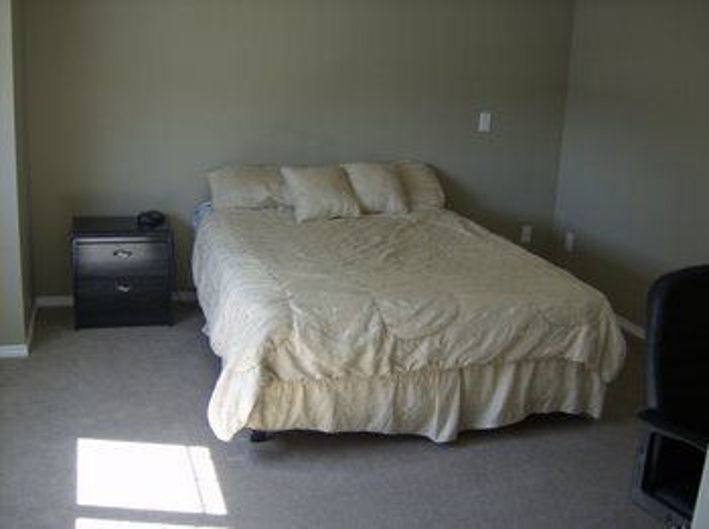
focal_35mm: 36
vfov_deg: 39.5
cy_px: 264
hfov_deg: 51.4
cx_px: 354
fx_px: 736
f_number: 2.8
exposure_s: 1/84.1
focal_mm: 6
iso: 100
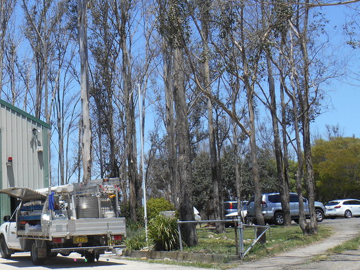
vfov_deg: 22.8
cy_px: 84
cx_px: 49
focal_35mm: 64
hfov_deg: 29.3
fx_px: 665
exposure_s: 1/640
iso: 80
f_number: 3.7
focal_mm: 6.3
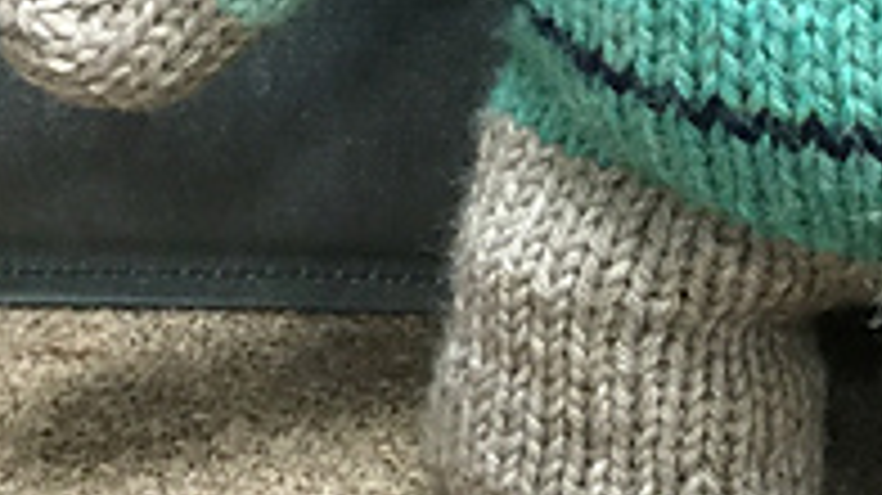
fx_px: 2408
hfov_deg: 19.9
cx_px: 945
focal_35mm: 103
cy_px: -122
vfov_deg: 11.5
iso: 250
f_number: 2.2
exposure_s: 1/30
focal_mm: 4.15
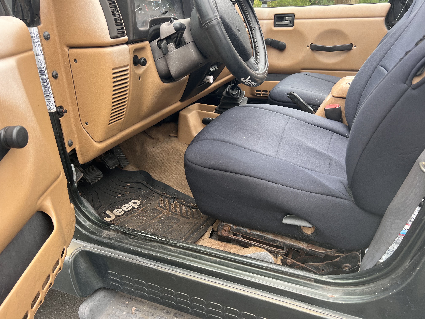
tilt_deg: -23.9
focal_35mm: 26
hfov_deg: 67.3
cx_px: 212
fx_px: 319
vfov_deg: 53.1
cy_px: 160
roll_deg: +1.7
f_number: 1.5
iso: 50
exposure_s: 1/342
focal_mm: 5.7
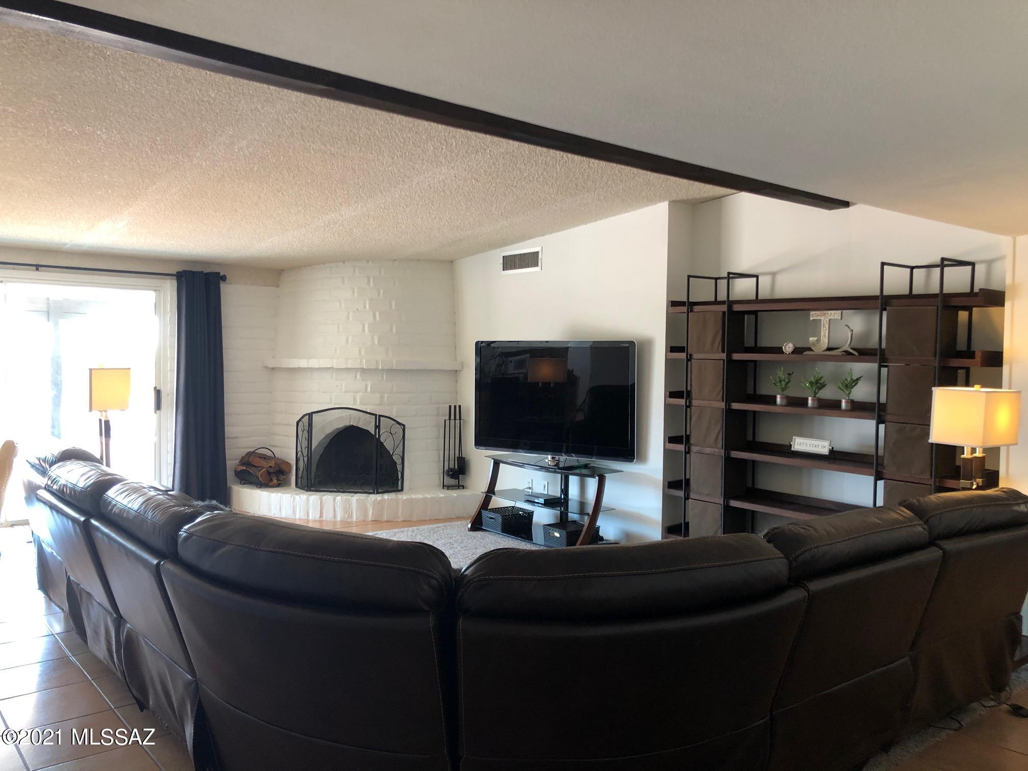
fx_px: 832
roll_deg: -2.2
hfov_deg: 63.4
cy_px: 386
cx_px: 514
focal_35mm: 28
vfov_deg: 49.7
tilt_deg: -1.0
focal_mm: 3.99
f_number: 1.8
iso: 40
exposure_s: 1/20
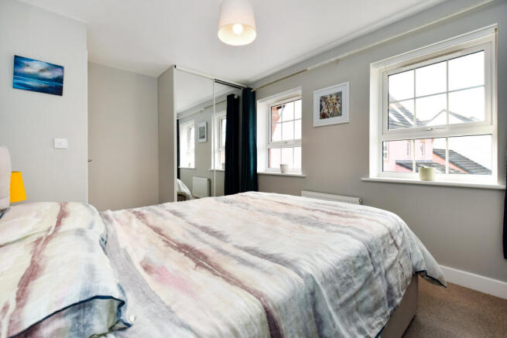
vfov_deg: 77.4
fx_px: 211
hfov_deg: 100.4
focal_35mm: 15
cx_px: 254
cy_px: 169
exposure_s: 1/200
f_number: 5
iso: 280
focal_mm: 10
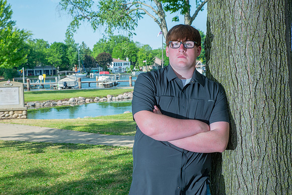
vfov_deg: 26.0
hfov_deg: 38.2
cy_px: 98
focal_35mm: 52
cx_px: 146
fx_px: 422
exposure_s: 1/160
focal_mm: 52
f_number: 11
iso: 320
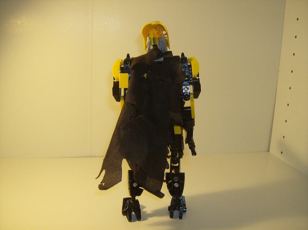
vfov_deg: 39.5
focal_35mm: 36
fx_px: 320
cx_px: 154
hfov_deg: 51.4
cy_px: 115
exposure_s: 1/60
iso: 200
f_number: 2.8
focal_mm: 6
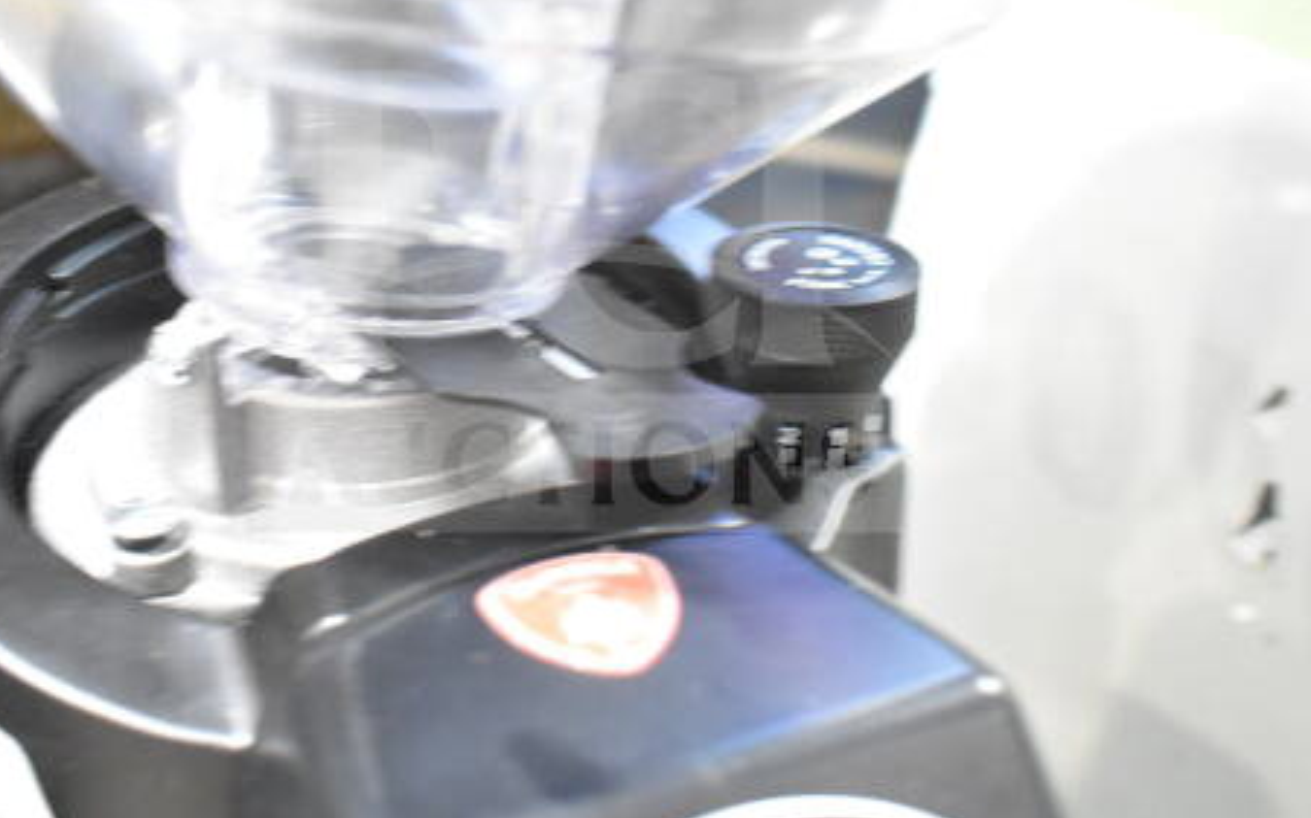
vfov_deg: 26.9
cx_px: 571
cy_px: 301
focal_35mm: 48
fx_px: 1704
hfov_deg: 42.0
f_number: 3.8
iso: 2500
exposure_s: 1/40
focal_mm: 23
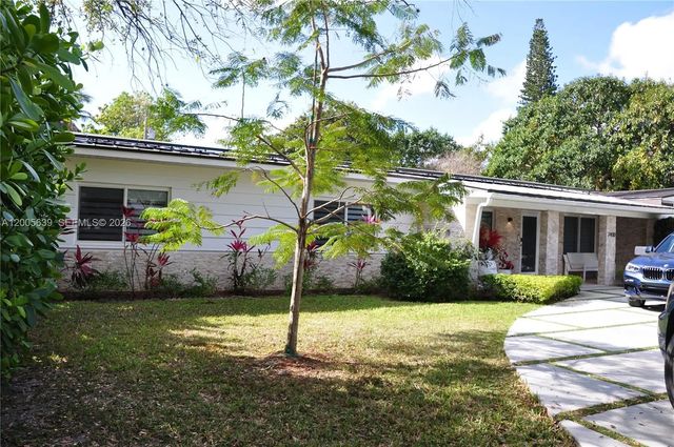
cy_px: 224
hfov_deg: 67.4
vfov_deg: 47.8
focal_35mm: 27
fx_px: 505
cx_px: 337
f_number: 10
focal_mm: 18
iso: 200
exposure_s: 1/200
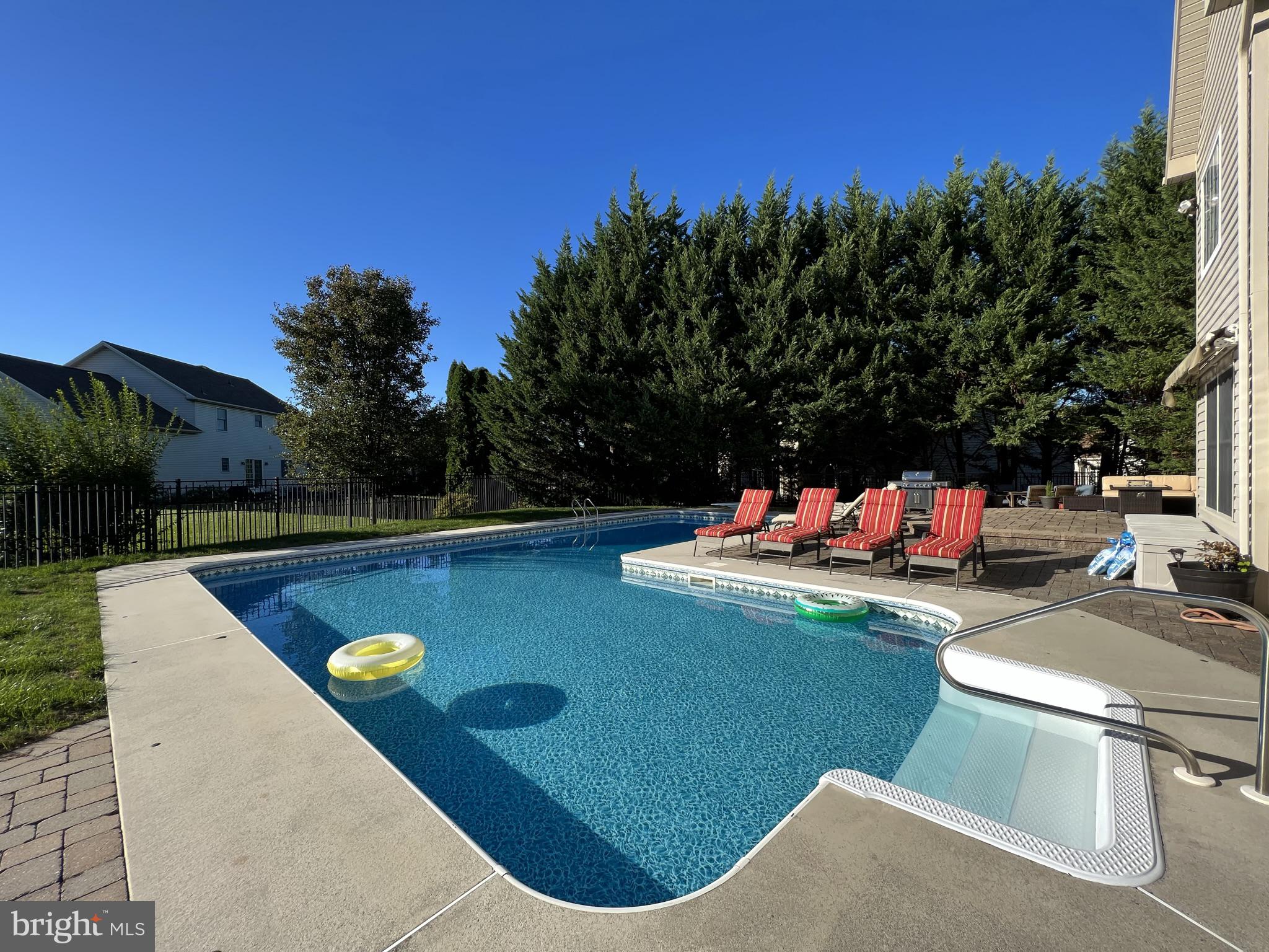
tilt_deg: -1.9
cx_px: 634
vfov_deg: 89.9
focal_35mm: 13
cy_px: 476
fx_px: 477
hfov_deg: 106.2
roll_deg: +0.4
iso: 32
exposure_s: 1/582
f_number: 1.8
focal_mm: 1.57
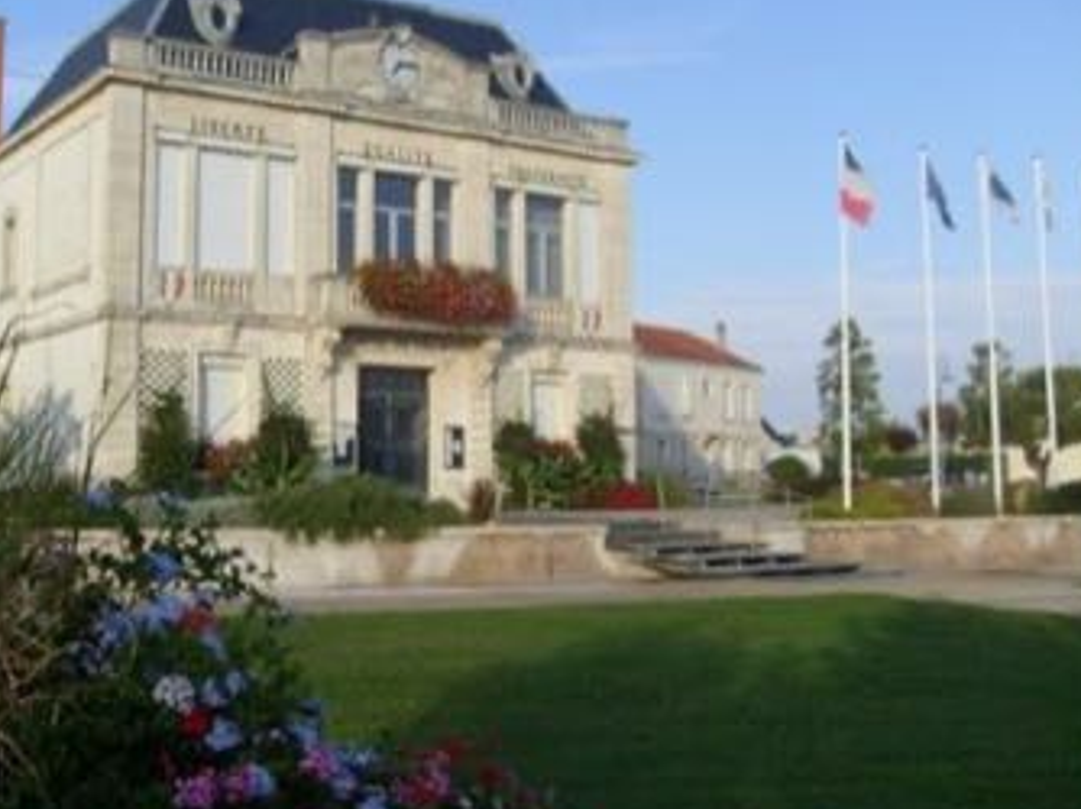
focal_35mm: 45
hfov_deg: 41.9
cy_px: 340
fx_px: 1404
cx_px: 421
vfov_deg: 32.1
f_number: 7.1
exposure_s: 1/250
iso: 80
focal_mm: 5.8
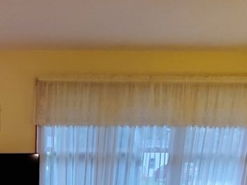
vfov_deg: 25.7
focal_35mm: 46
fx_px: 328
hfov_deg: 38.1
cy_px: 257
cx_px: 19
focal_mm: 1.8
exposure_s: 1/59
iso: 320
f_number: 2.2
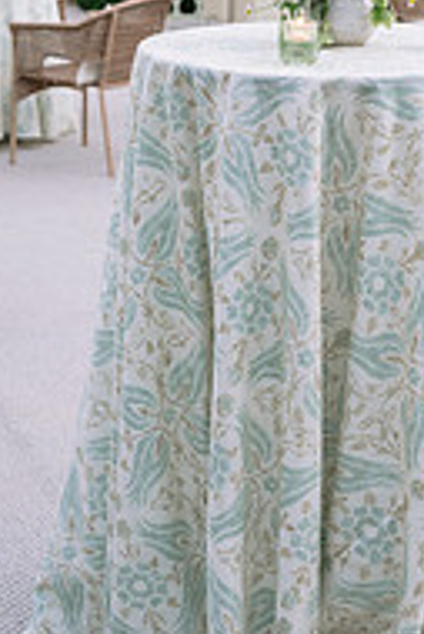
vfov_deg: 24.0
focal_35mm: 83
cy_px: 103
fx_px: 1464
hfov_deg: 16.5
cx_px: 264
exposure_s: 1/125
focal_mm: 35
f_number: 4
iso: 400
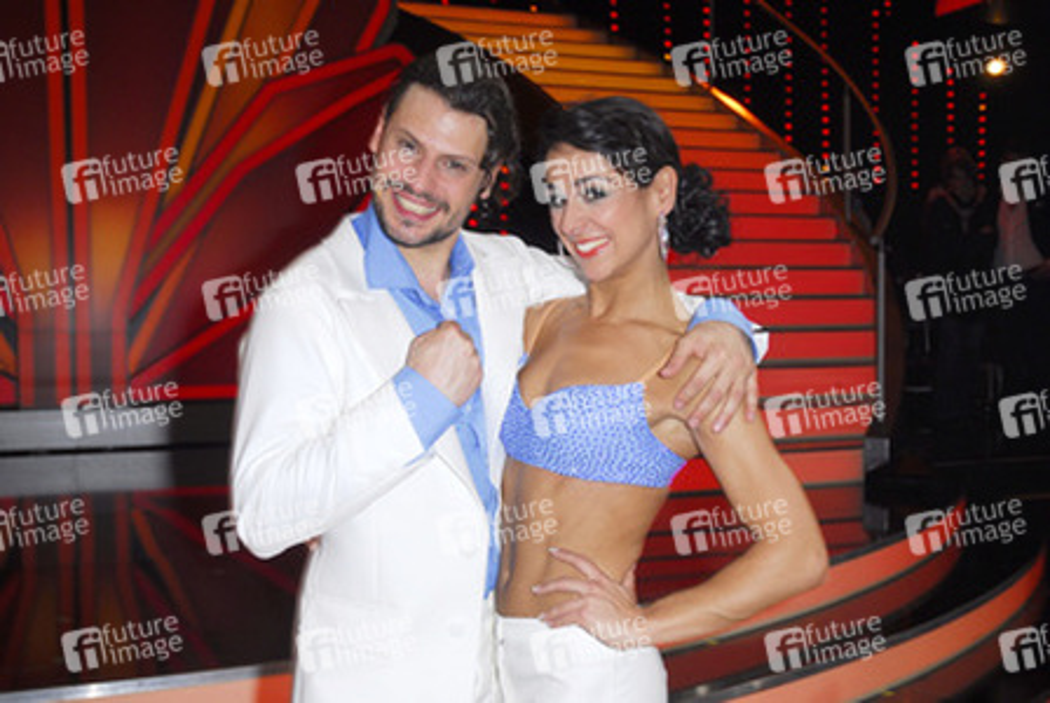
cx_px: 525
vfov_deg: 30.9
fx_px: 1270
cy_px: 352
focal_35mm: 44
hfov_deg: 44.9
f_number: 5
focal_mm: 29
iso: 200
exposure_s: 1/60
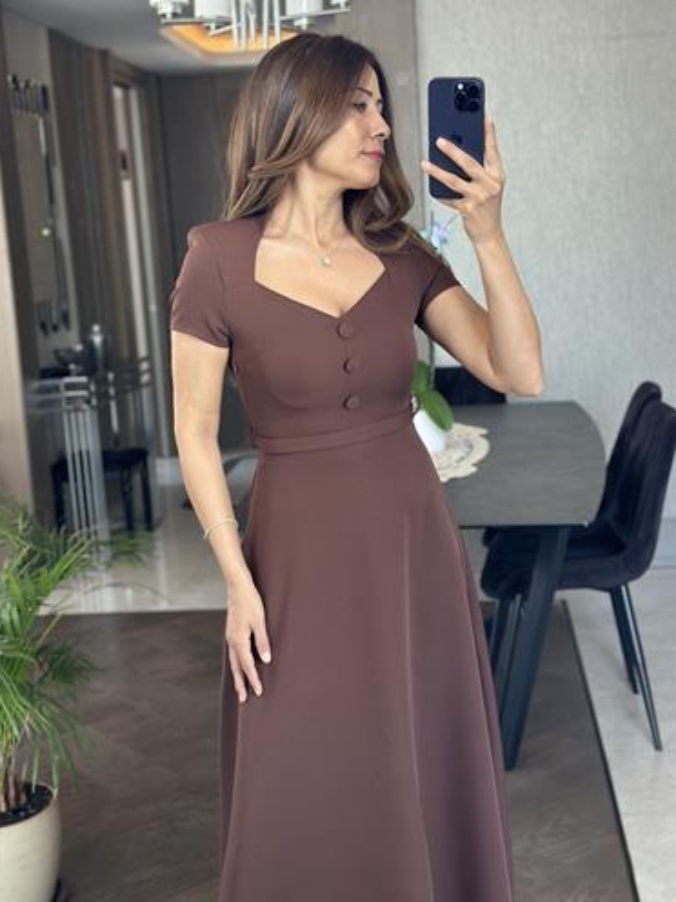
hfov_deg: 29.7
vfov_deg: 38.9
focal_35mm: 49
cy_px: 446
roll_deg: +4.2
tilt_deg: -19.4
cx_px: 334
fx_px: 1276
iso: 125
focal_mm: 6.86
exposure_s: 1/72
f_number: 1.78
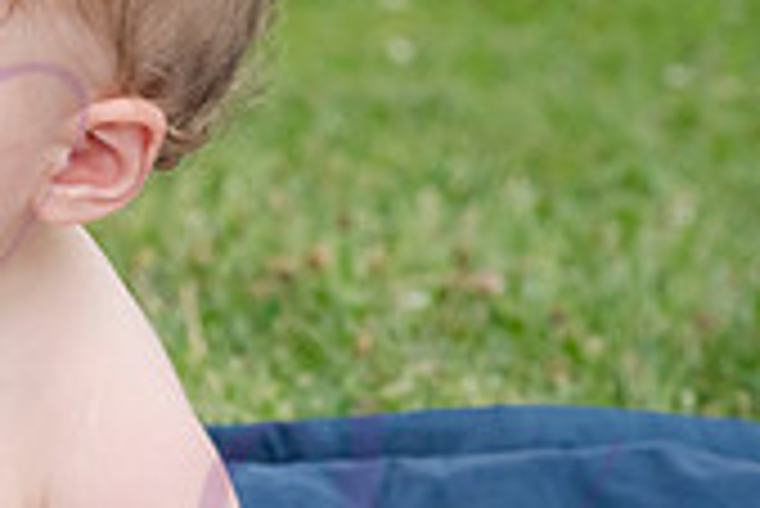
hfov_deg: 4.0
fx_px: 10733
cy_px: 114
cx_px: -286
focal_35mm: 508
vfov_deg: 2.7
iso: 500
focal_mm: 135
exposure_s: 1/320
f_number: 10
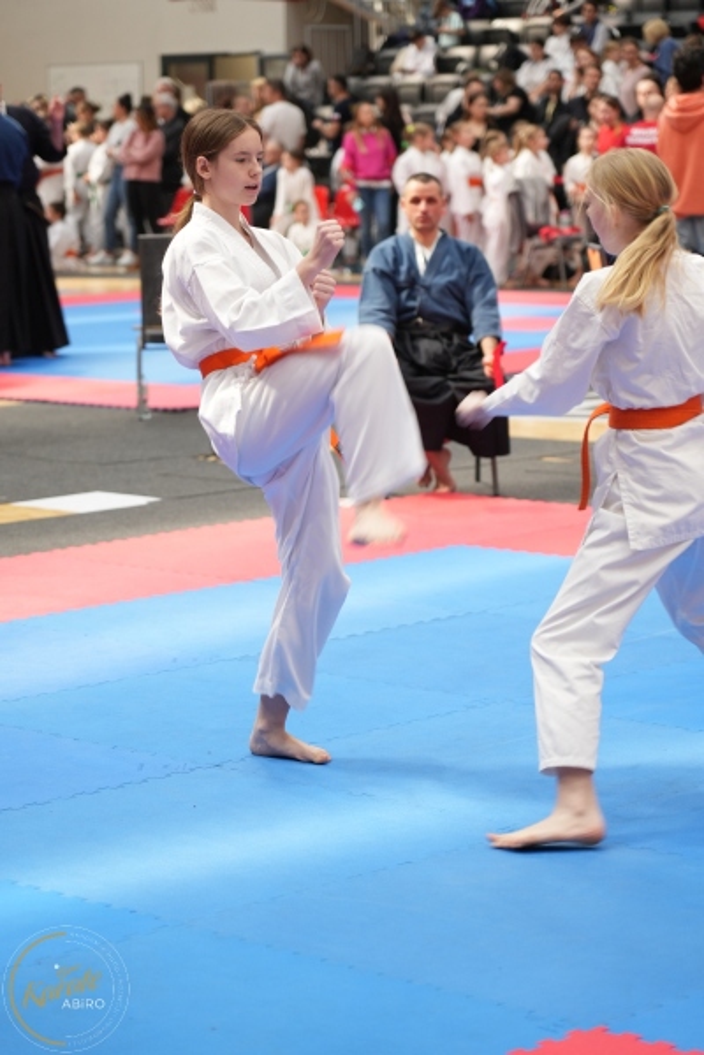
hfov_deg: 13.0
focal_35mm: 105
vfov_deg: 19.5
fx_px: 3080
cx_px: 352
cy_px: 528
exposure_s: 1/160
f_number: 4
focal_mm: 105
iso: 800
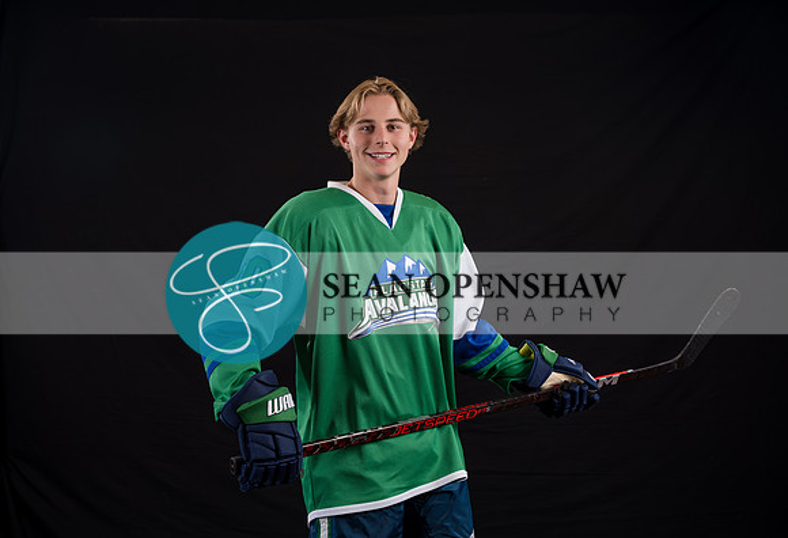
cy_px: 269
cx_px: 384
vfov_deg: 28.1
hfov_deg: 40.2
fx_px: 1076
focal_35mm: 49
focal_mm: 48
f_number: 4
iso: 80
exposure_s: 1/160
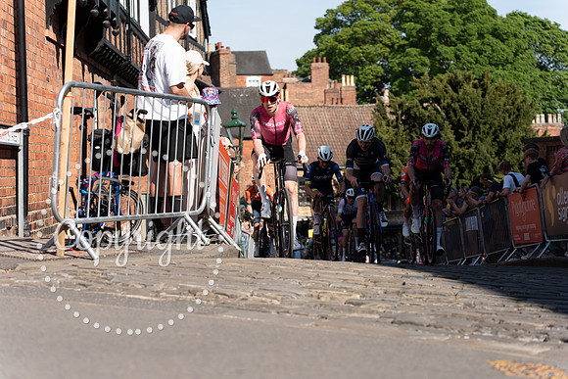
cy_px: 190
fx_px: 1152
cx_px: 284
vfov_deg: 18.7
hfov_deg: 27.7
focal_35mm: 73
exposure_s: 1/1000
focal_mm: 73
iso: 100
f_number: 3.5
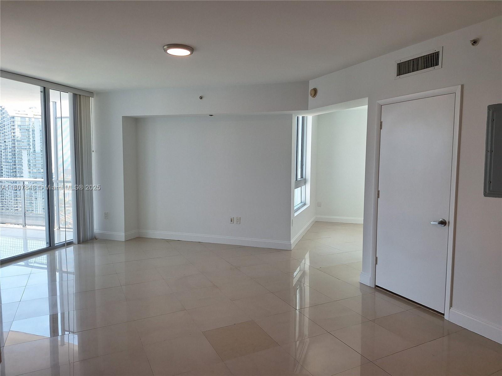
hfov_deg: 73.9
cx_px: 251
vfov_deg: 58.9
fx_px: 334
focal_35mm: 23
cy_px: 188
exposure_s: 1/253
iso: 40
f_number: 1.8
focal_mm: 5.54
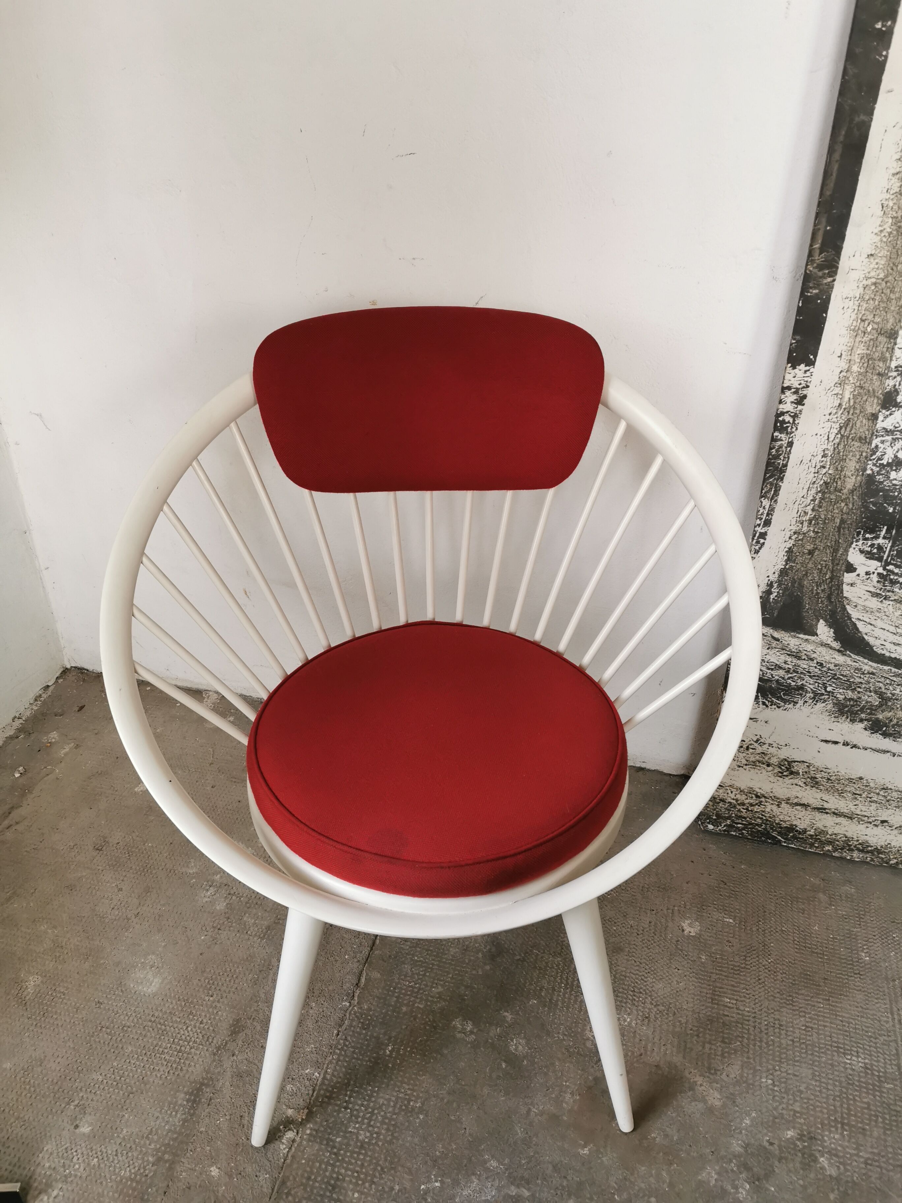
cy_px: 602
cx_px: 451
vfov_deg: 65.3
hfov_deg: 51.4
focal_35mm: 27
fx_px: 938
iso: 160
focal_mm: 5.56
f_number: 1.6
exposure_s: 1/100
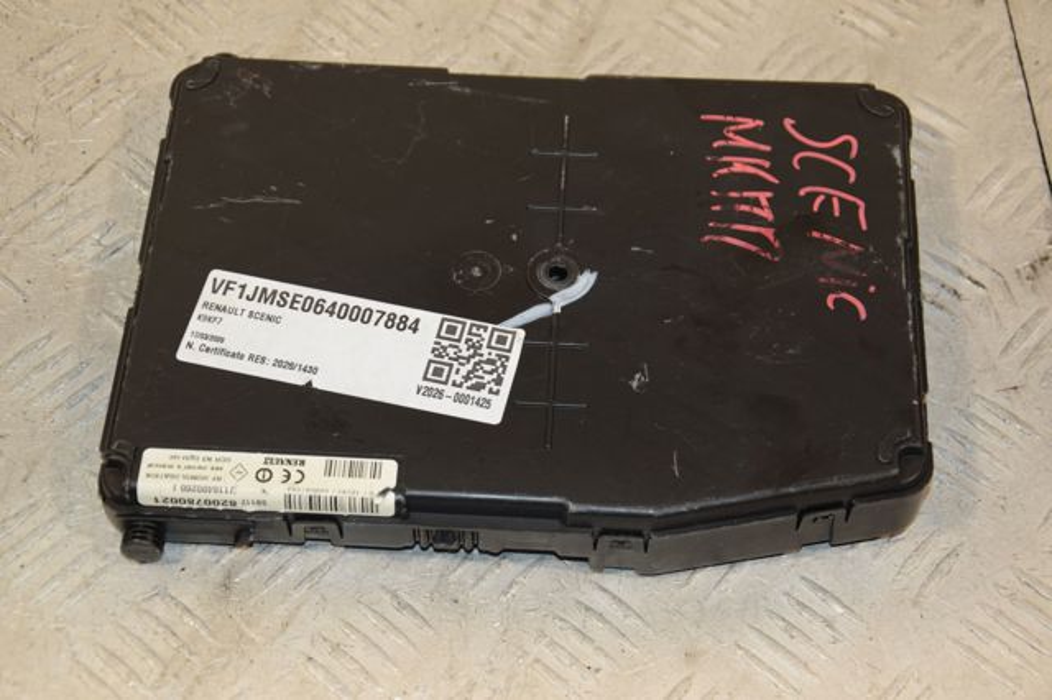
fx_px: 2190
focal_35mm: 75
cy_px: 350
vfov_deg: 18.2
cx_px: 526
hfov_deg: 27.0
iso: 800
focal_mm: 50
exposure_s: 1/200
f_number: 5.6
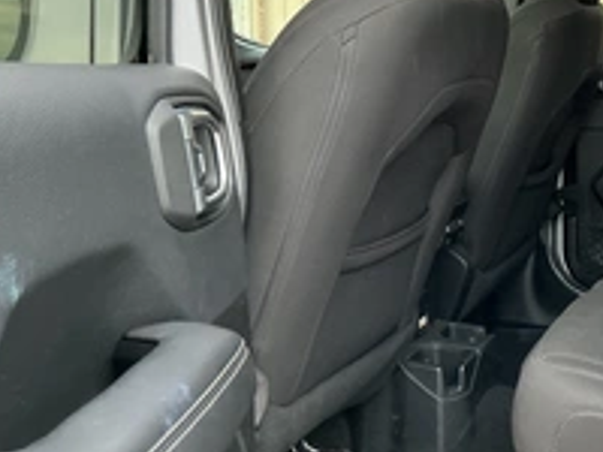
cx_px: 564
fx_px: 976
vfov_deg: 26.1
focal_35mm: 56
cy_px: 190
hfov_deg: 32.3
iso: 80
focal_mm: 3
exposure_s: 1/60
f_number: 1.8
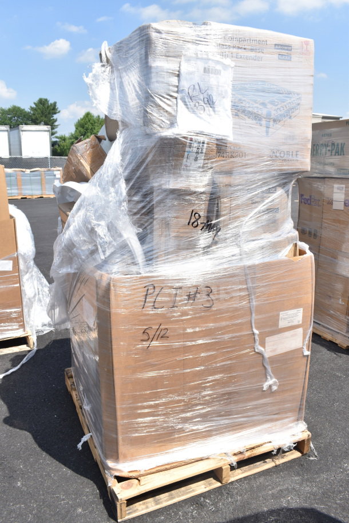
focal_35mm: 30
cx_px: 174
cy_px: 262
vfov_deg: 61.9
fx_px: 436
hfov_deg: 43.6
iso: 200
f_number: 9
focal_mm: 20
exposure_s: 1/320
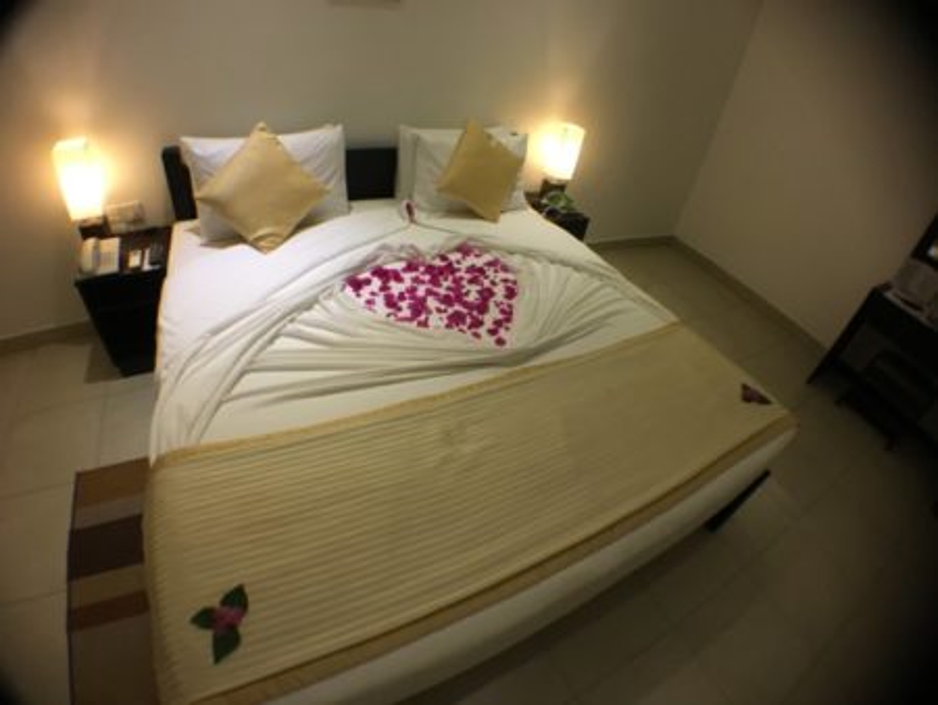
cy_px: 352
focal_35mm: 29
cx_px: 469
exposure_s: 1/33
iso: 200
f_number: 2.2
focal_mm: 4.15
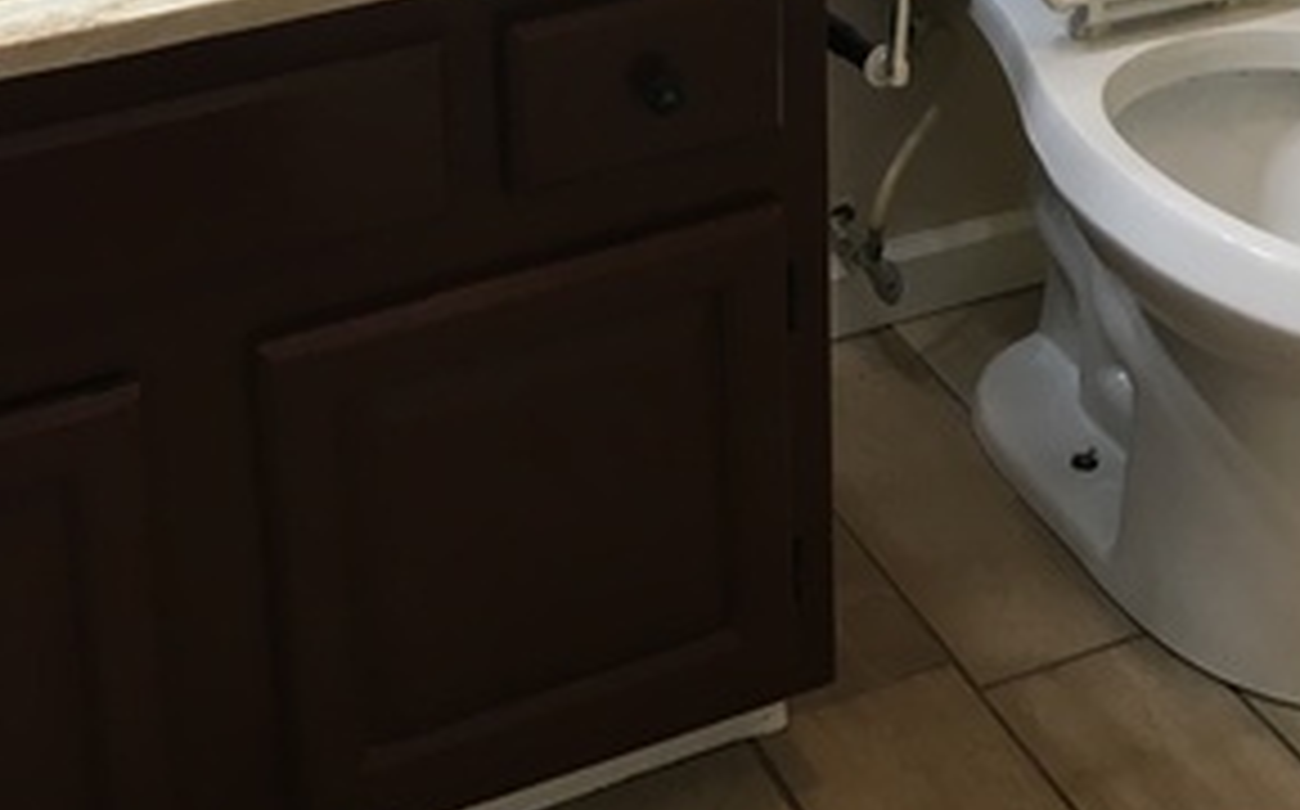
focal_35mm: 71
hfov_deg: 29.0
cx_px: 616
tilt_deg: -16.2
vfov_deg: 16.5
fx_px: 2513
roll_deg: +2.2
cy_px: -439
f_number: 2.2
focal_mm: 4.15
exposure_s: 1/30
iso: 50
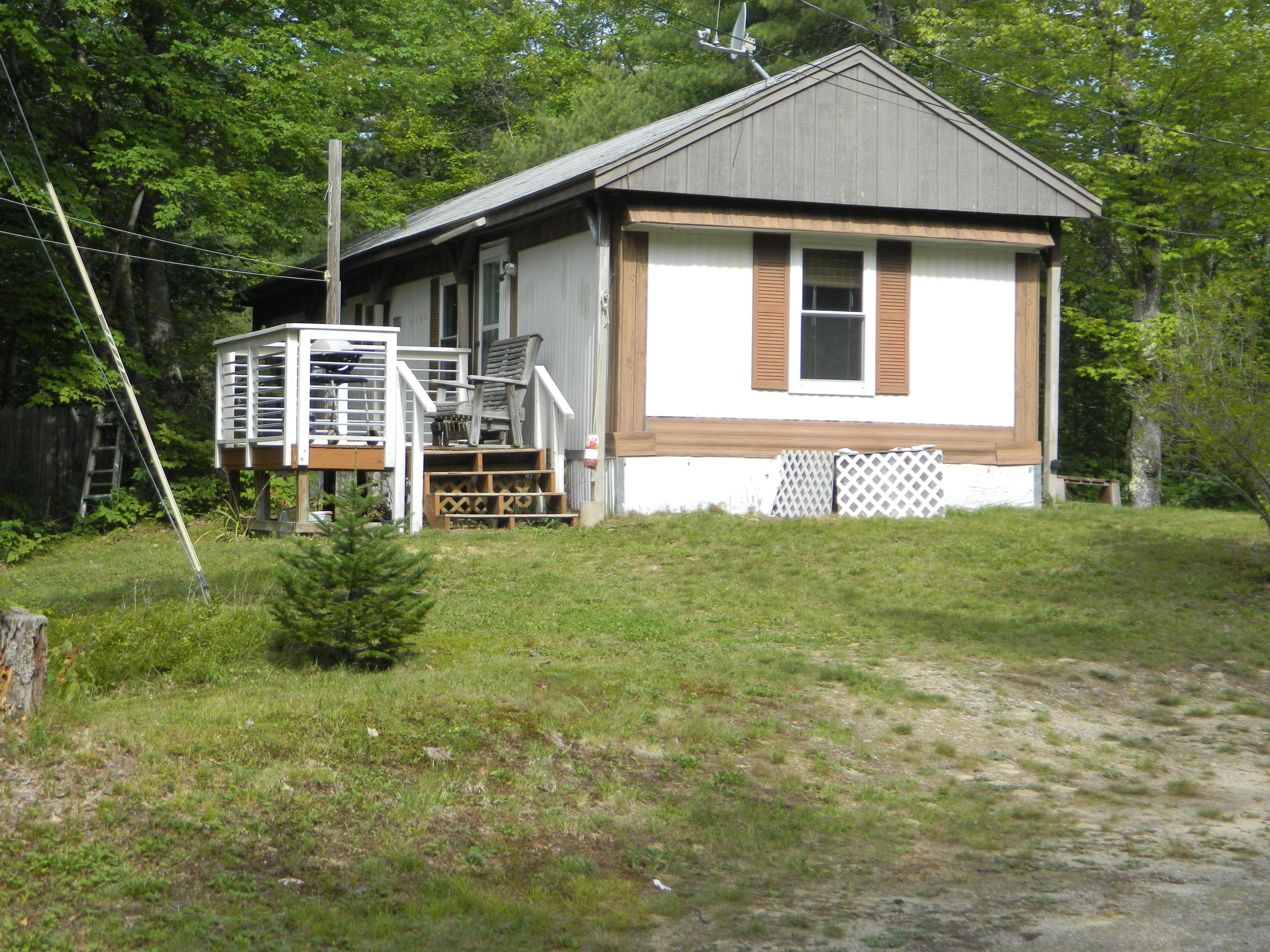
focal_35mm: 70
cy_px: 476
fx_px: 2568
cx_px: 635
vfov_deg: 21.0
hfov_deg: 27.8
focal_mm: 12.6
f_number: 4
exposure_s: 1/500
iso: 110
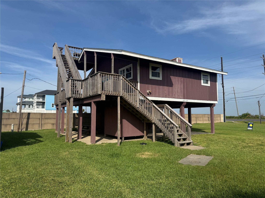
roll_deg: -0.6
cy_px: 99
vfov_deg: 56.8
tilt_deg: +5.4
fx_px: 184
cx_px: 132
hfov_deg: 71.6
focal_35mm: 24
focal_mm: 6.76
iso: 80
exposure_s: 1/5814
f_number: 1.78
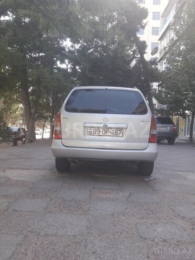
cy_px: 130
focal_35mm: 28
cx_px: 98
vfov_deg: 63.4
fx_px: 210
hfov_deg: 49.7
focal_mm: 3.7
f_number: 1.9
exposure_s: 1/129
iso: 40
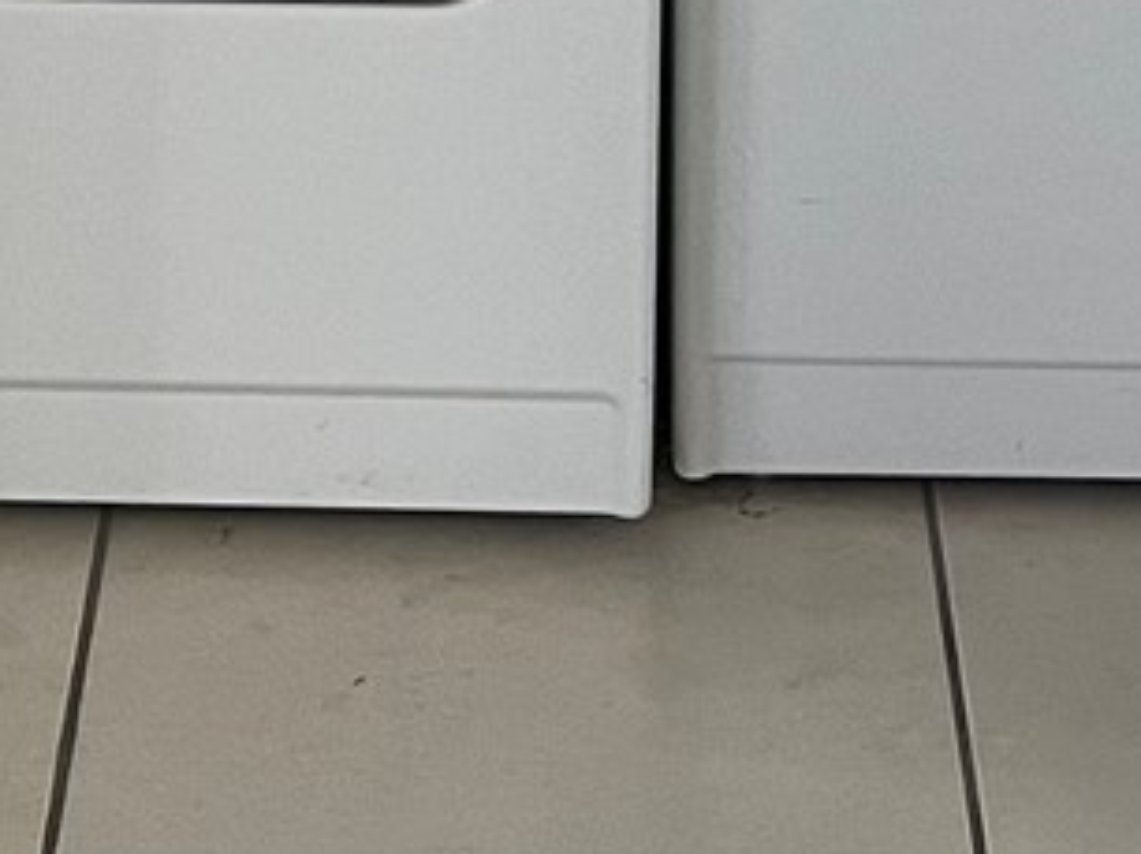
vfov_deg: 9.8
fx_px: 4479
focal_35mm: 136
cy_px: -1096
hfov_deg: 14.5
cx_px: 324
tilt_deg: -13.2
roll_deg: +0.0
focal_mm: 5.1
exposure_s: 1/60
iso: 160
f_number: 1.6
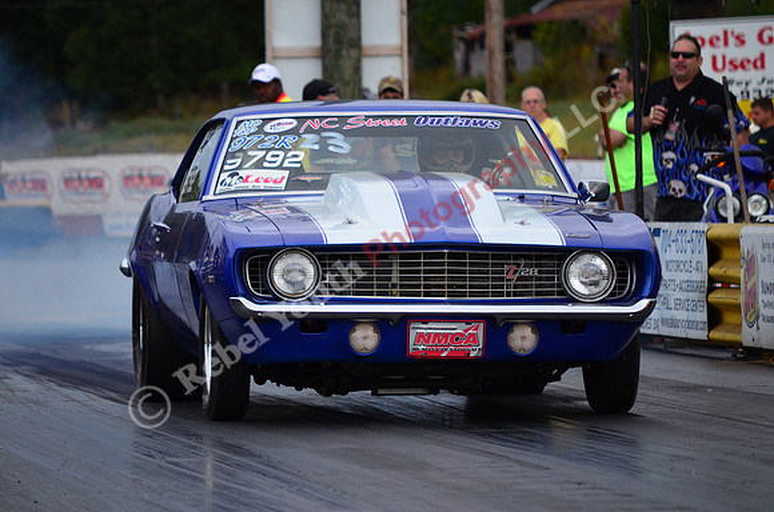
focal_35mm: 300
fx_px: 6436
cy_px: 256
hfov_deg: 6.9
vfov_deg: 4.6
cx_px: 387
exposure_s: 1/2000
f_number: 5.6
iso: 1000
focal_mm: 200
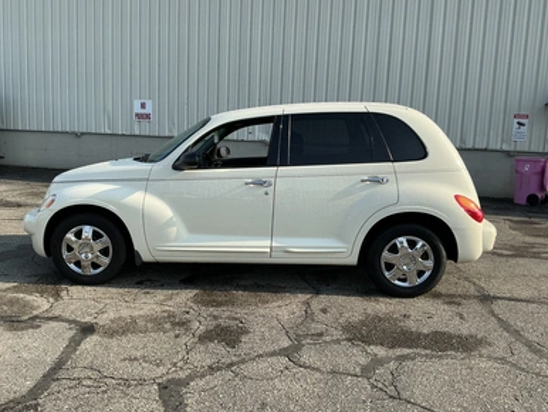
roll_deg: -3.5
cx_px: 271
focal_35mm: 29
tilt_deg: -2.7
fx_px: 459
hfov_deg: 61.6
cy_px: 203
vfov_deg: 48.3
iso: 25
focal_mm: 3
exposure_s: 1/1035
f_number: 1.8
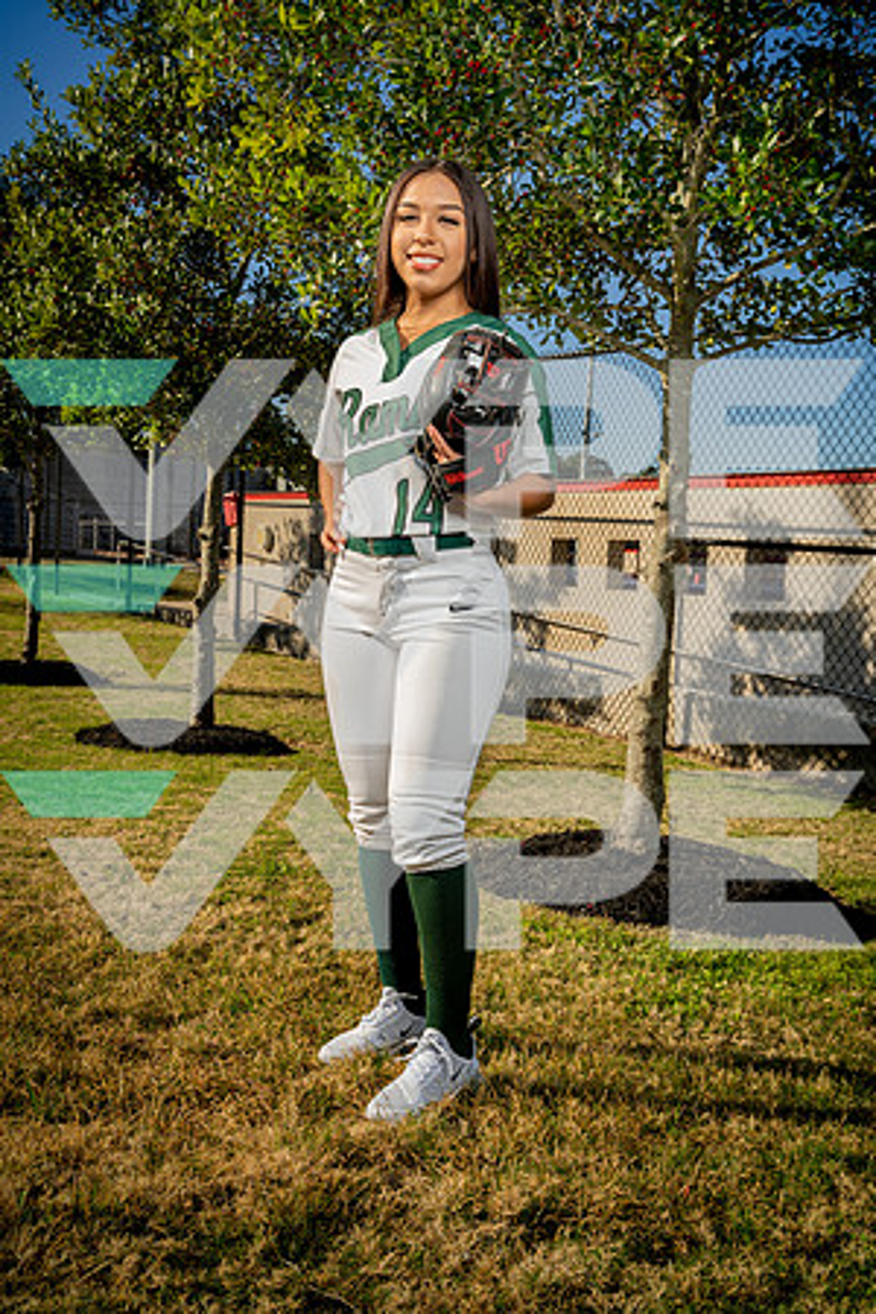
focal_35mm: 36
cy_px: 657
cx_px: 438
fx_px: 1314
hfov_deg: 36.9
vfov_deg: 53.1
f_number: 10
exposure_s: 1/250
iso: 125
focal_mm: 36
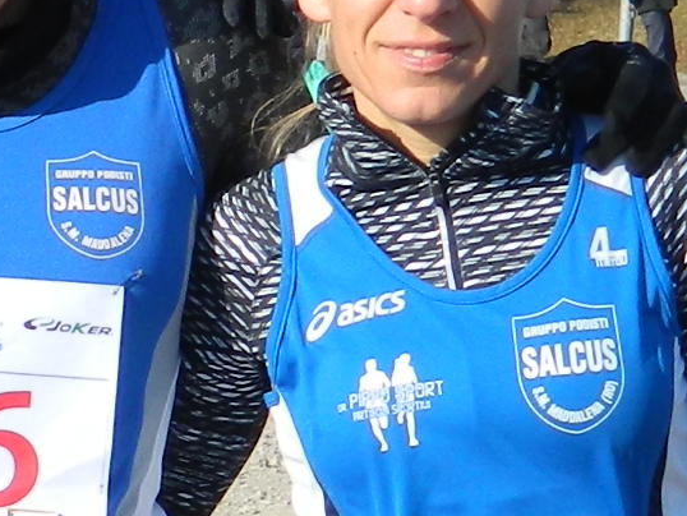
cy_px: 843
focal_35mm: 285
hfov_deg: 6.8
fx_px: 5659
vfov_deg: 5.2
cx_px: -568
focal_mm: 8.4
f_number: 3.6
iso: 80
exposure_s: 1/500
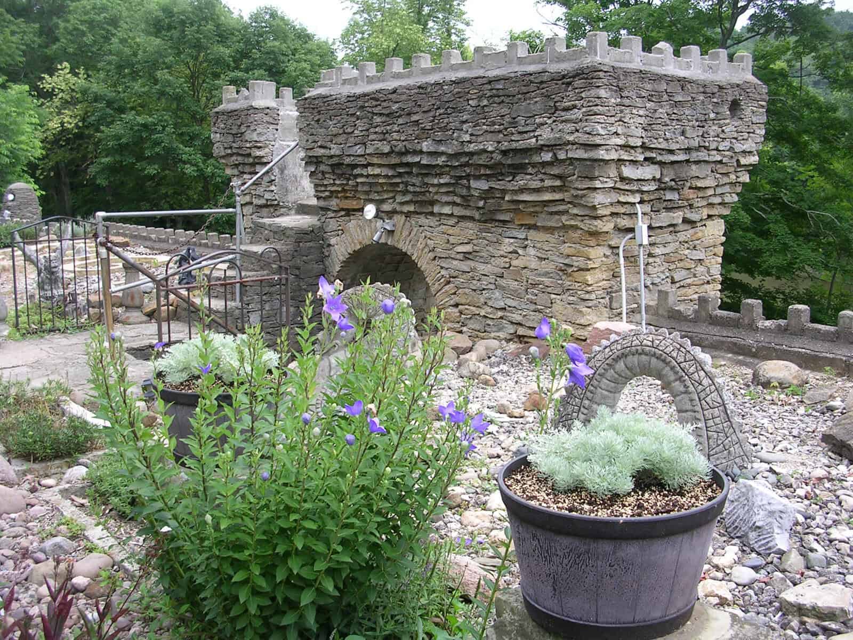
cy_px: 320
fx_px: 936
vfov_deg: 37.7
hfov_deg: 49.0
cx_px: 426
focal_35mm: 38
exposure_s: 1/180
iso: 50
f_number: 2.8
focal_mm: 5.8
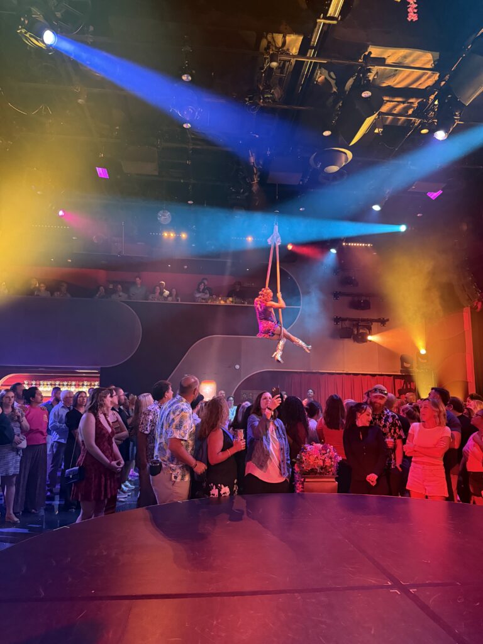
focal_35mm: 24
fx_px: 446
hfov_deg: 56.8
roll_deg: -0.9
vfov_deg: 71.6
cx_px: 242
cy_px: 322
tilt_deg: +8.9
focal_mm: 6.76
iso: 1000
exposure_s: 1/34
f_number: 1.78
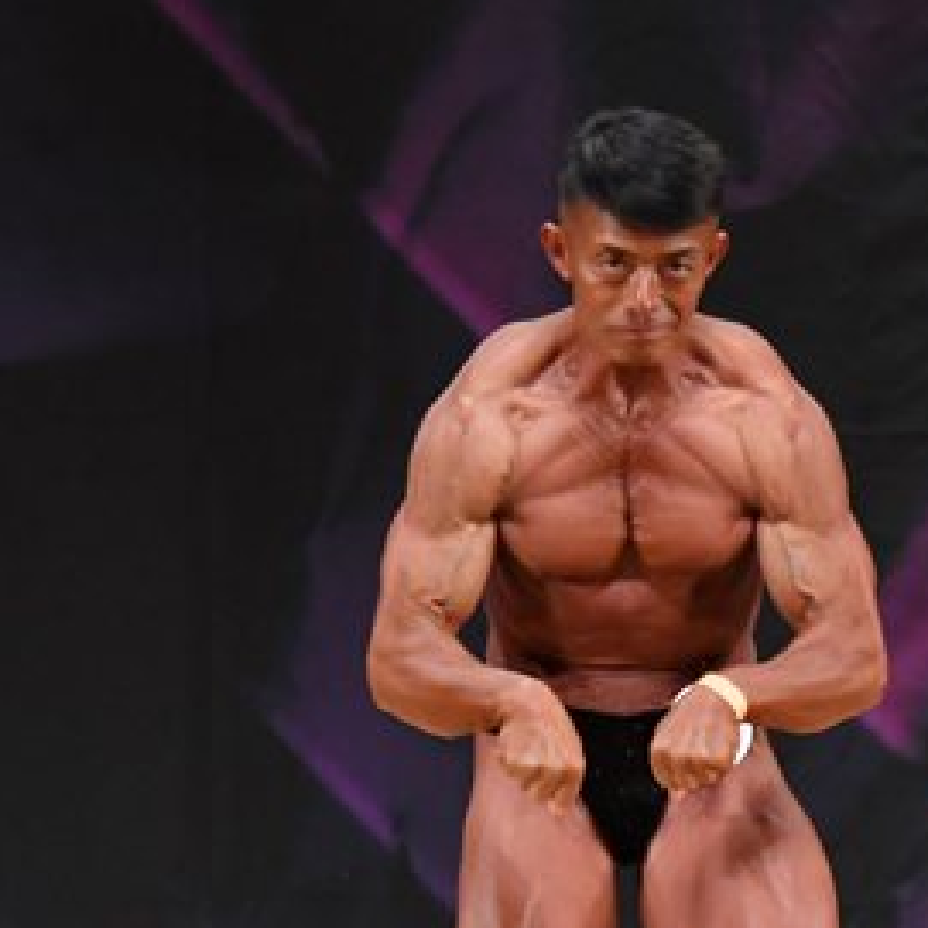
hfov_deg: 2.5
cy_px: 825
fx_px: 20989
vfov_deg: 2.5
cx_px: 882
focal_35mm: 692
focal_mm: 190
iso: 3200
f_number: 5.6
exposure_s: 1/400
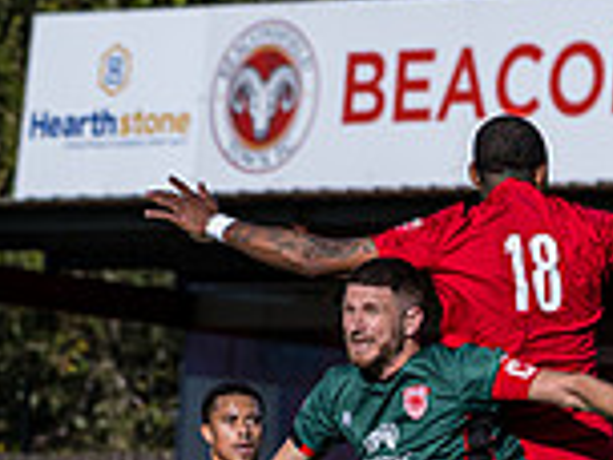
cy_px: 497
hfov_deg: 2.5
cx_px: 488
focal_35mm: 787
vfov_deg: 1.9
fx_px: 13937
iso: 200
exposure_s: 1/4000
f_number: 4
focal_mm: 135
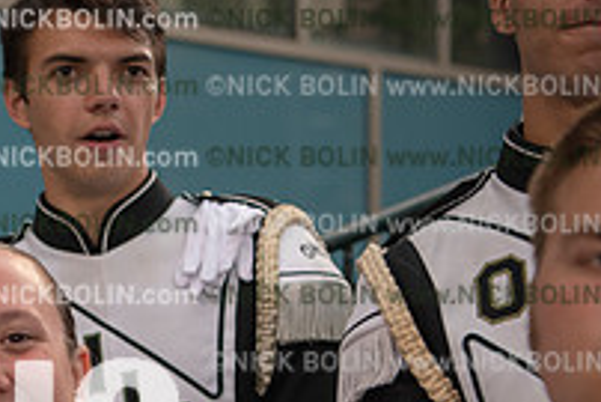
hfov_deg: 14.6
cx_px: -33
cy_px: 502
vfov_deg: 9.8
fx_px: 2305
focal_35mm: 138
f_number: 3.2
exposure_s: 1/125
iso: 800
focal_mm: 48
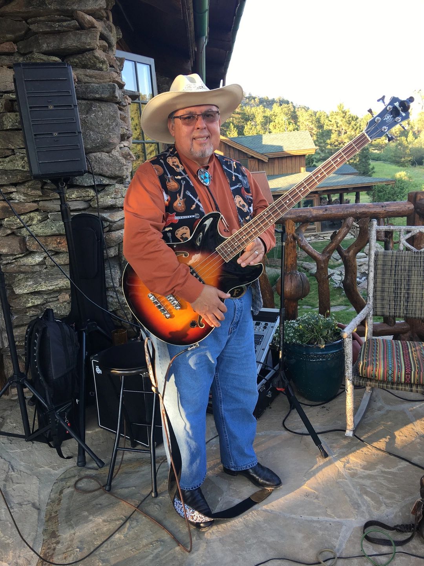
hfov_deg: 48.2
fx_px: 474
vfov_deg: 61.7
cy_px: 283
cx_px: 212
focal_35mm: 29
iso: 25
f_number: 2.2
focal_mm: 4.15
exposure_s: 1/60
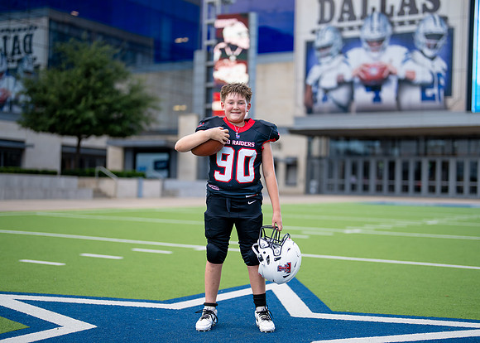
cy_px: 183
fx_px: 778
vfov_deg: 24.8
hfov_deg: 34.3
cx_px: 249
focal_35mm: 57
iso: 100
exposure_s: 1/1600
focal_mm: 50
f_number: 1.2
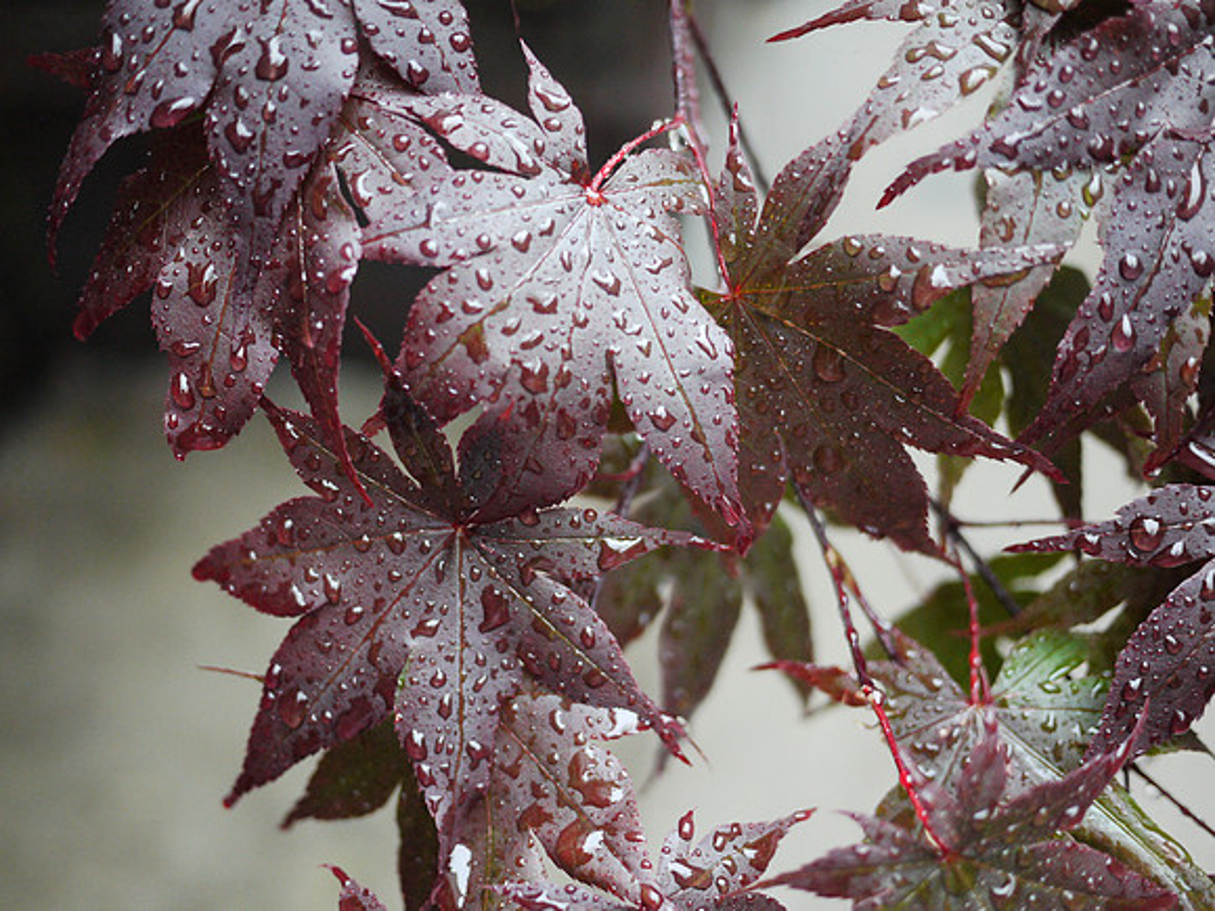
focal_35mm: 40
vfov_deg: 36.0
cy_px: 456
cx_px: 608
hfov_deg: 46.8
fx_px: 1404
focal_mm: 20
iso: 800
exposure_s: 1/125
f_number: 1.7
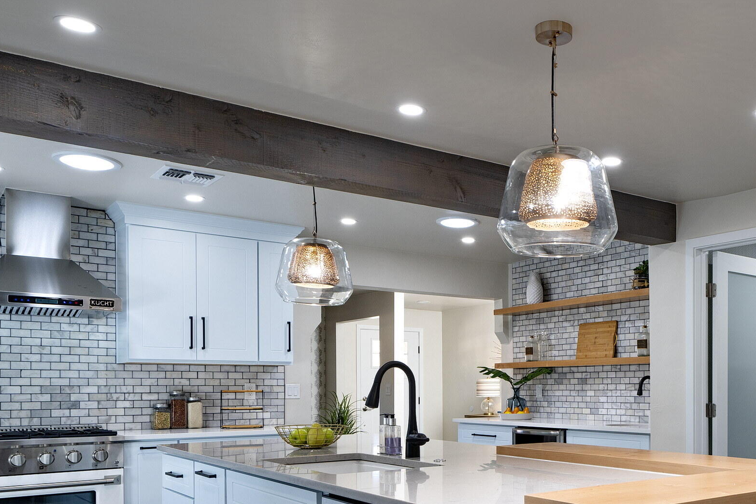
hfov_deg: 53.2
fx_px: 714
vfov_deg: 37.7
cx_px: 571
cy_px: 388
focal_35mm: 34
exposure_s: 1/13
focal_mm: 19
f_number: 8
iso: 200
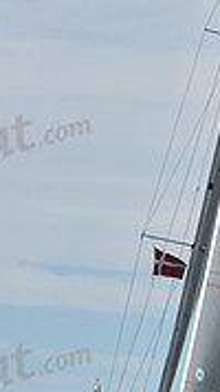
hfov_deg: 3.5
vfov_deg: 6.2
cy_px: 242
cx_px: 206
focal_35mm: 348
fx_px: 3612
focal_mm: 102
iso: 320
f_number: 11
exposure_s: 1/1000
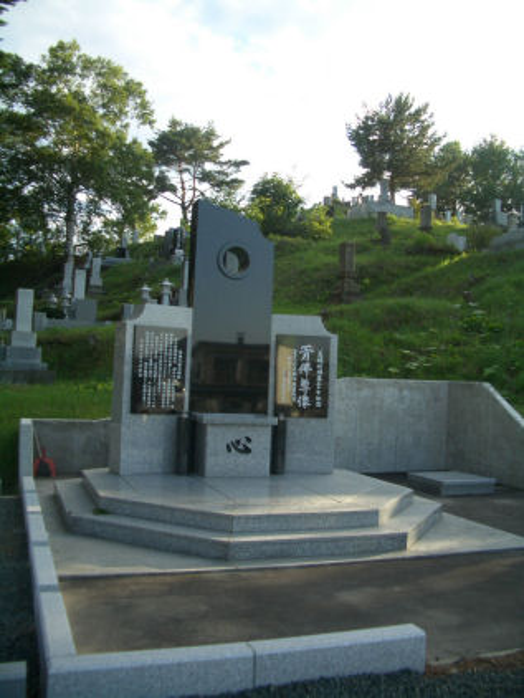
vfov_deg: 52.6
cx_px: 262
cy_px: 349
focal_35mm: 35
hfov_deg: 40.7
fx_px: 706
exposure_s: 1/400
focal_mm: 5.8
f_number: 2.6
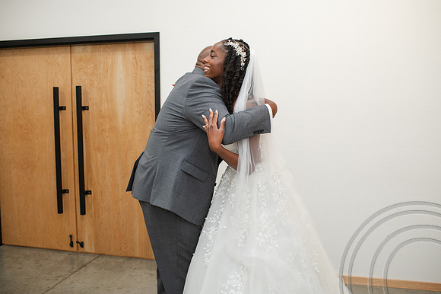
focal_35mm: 35
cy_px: 147
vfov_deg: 37.8
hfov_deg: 54.5
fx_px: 428
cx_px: 220
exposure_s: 1/200
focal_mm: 35
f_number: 3.2
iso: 800
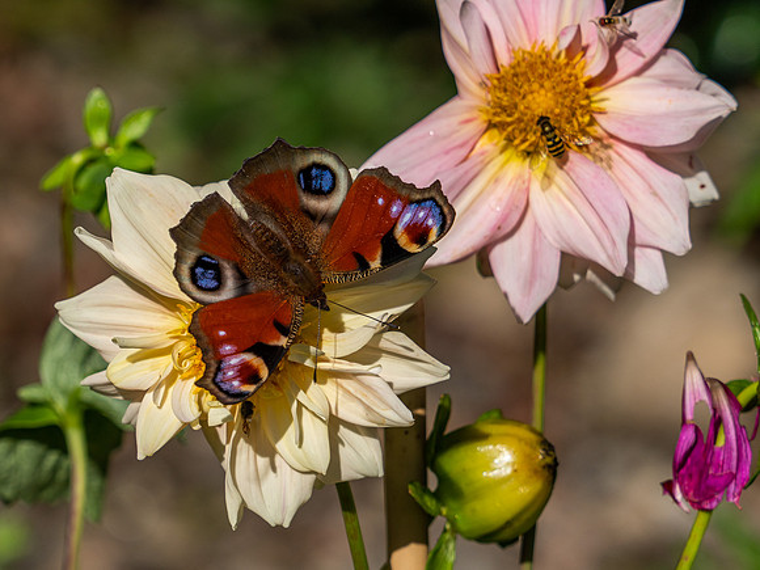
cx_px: 338
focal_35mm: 445
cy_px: 326
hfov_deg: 4.5
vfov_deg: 3.3
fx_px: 9776
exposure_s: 1/1000
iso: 200
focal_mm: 194
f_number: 7.1
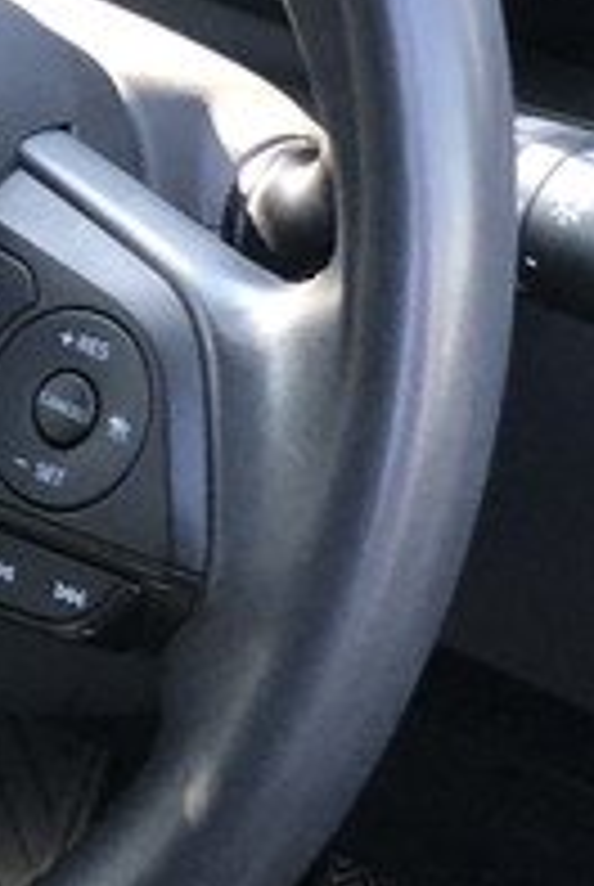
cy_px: 324
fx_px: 3724
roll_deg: +1.3
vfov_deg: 13.6
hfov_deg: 8.8
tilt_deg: -31.6
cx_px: -468
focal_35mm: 151
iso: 80
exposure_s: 1/120
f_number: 1.8
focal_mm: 4
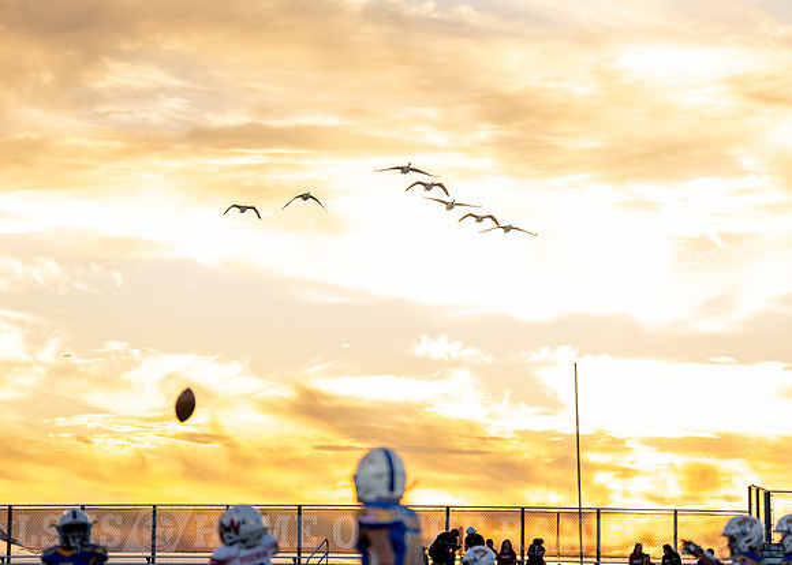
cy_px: 237
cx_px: 420
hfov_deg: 13.8
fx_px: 3266
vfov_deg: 9.9
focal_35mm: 145
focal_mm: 116
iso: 1250
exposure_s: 1/2000
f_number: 2.8
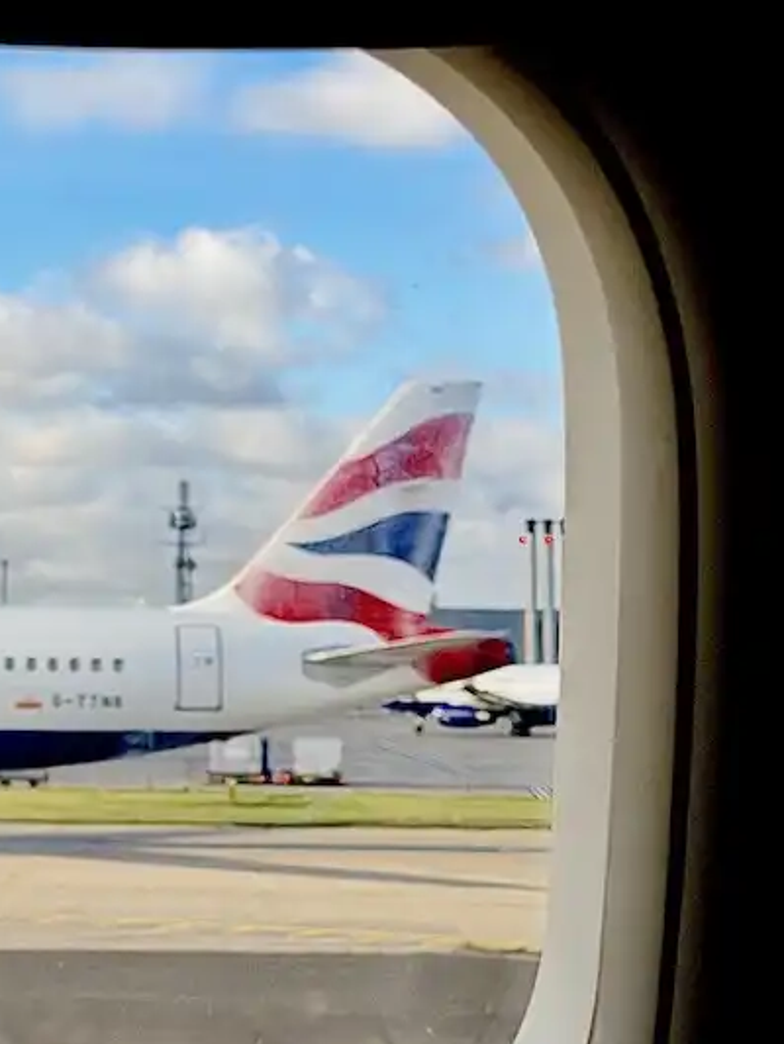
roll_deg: -0.1
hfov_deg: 16.3
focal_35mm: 90
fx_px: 2717
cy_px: 682
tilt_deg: +1.9
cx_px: 125
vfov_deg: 21.7
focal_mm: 6.8
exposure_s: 1/2146
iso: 64
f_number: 1.8
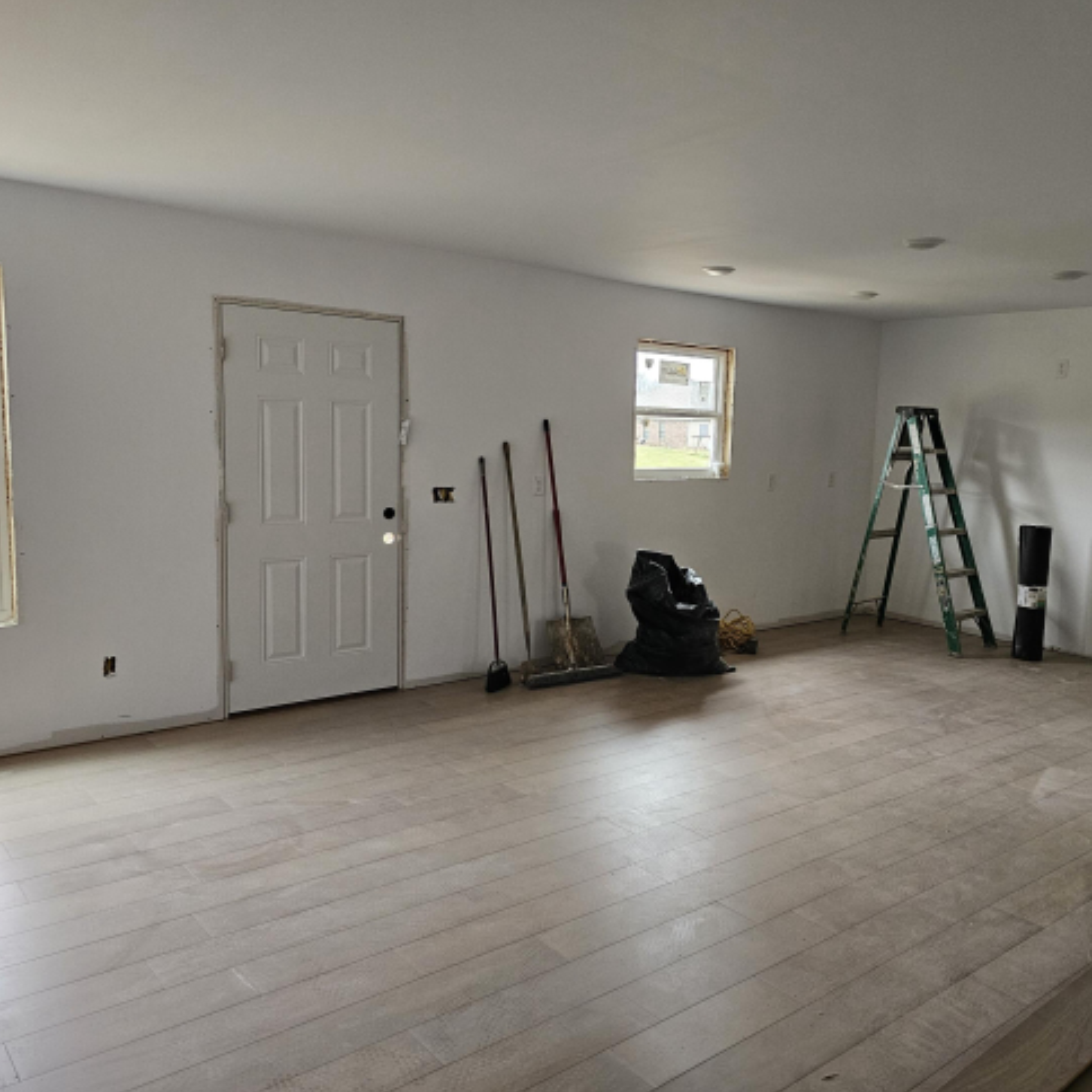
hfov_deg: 56.8
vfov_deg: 57.3
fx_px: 999
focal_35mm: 28
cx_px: 658
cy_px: 535
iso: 320
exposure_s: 1/120
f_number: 1.7
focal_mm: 6.3
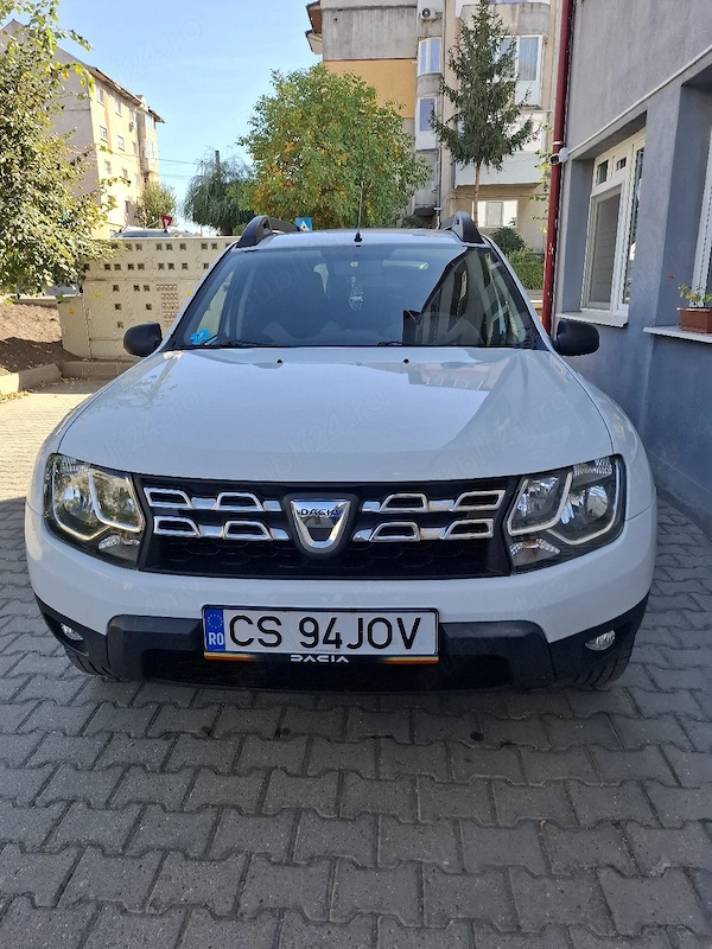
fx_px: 631
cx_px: 356
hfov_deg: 58.9
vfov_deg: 73.9
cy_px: 474
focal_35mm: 23
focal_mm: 5.54
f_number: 1.8
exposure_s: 1/833
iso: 50
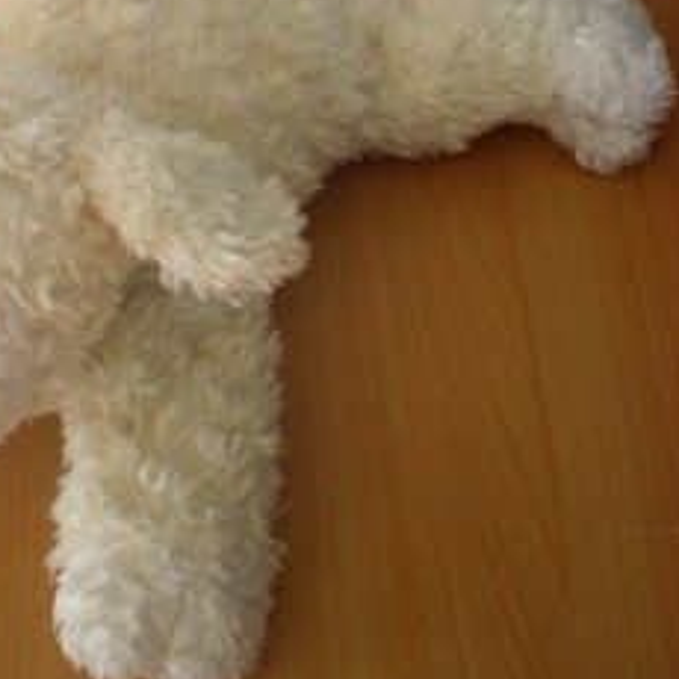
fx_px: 1687
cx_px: 112
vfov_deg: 22.4
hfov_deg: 22.4
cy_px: 106
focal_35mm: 76
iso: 75
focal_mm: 6.3
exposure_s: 1/59.2
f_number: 3.1
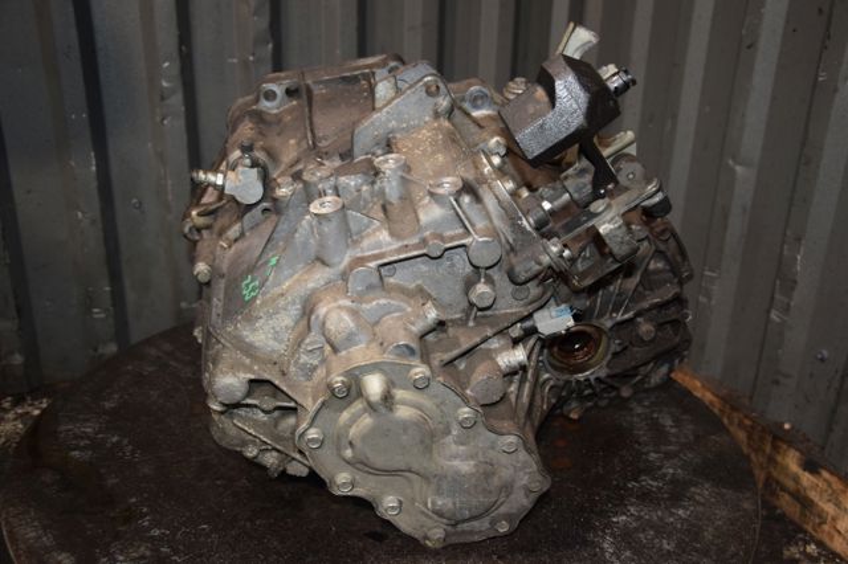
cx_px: 424
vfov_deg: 35.5
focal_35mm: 38
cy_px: 282
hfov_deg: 51.3
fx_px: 883
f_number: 5
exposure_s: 1/60
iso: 800
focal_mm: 25
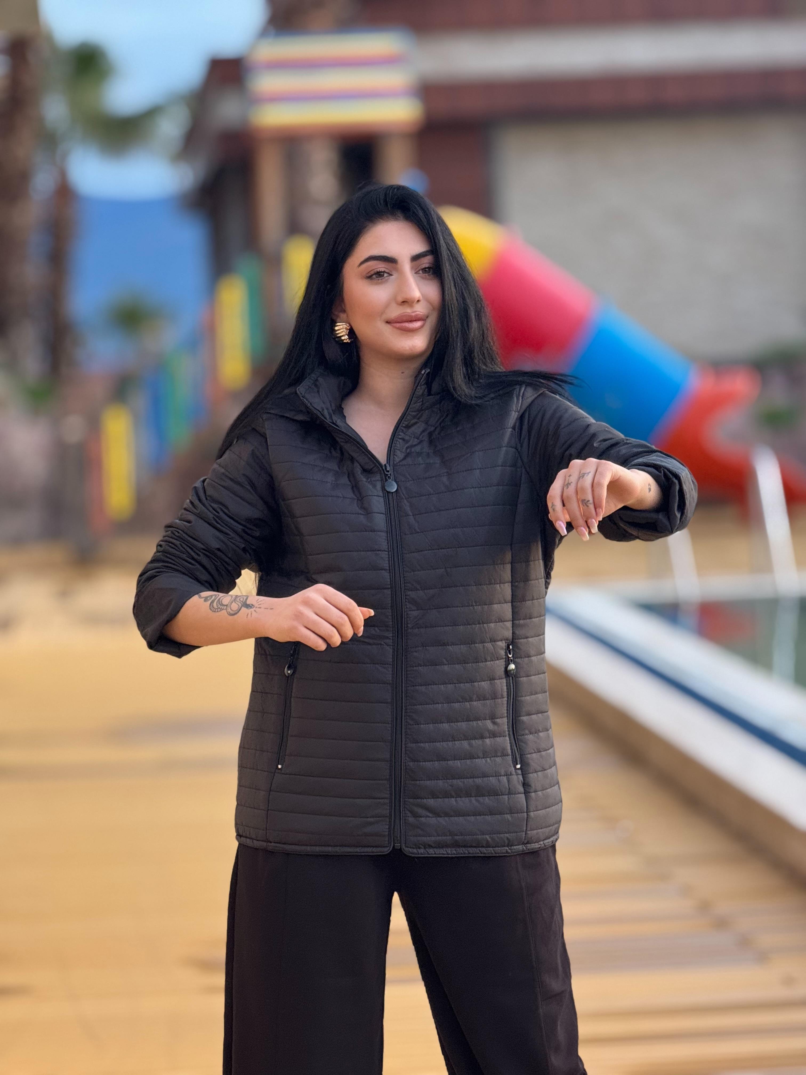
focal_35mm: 120
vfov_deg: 16.4
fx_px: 3725
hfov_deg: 12.3
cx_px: 403
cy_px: 538
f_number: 2.8
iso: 250
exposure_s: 1/90
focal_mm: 15.66
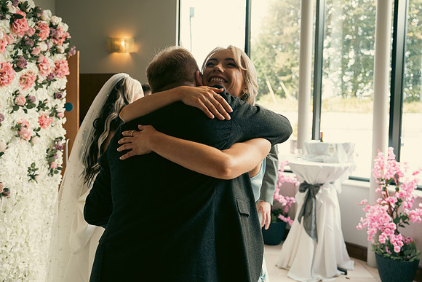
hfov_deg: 55.8
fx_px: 399
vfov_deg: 38.9
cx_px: 211
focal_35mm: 34
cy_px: 141
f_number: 3.5
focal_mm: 34
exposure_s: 1/160
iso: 500
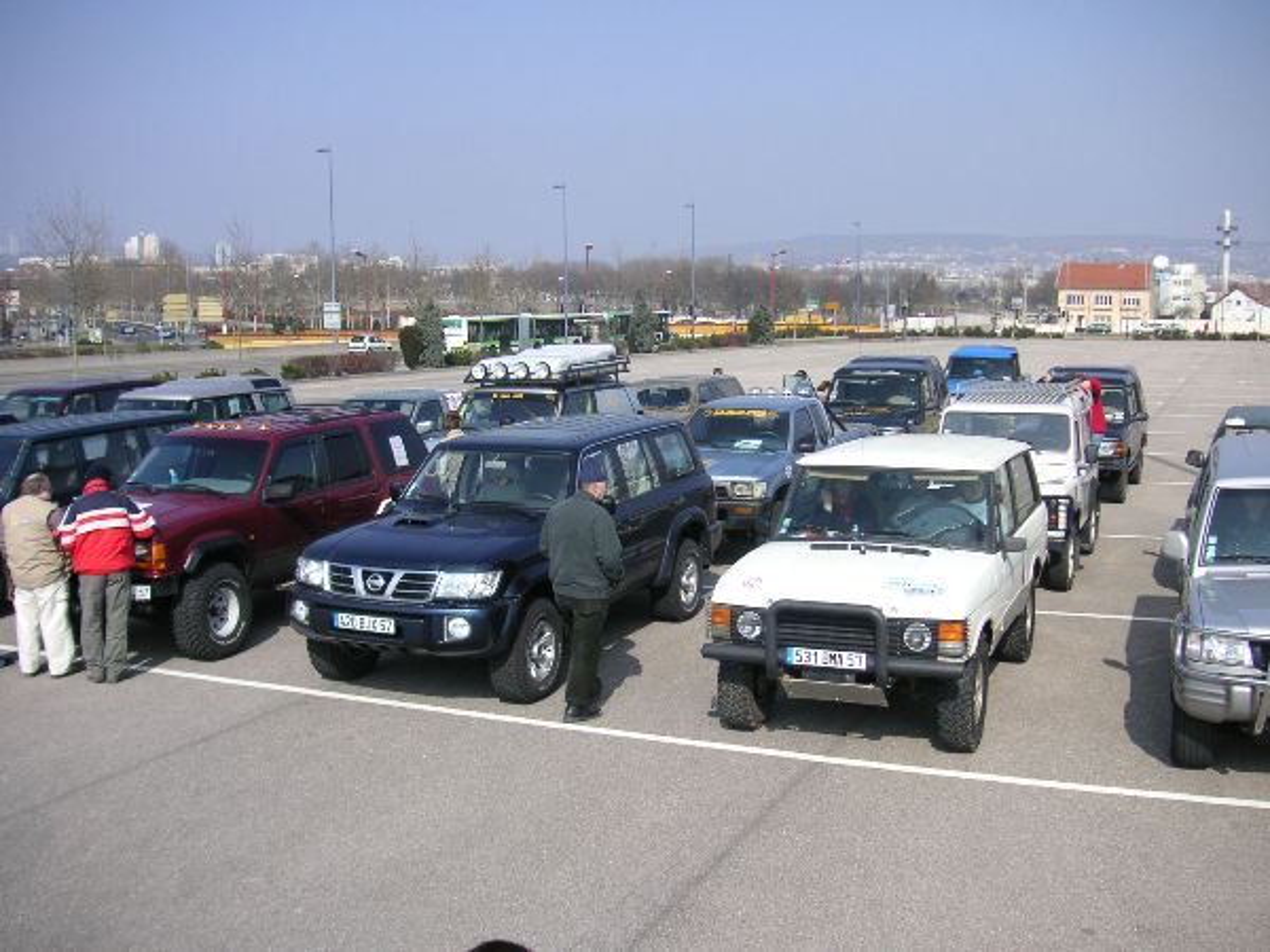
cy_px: 476
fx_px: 1357
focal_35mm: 37
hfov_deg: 50.1
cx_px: 635
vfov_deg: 38.7
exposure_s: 1/180
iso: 50
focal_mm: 6.1
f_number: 6.7
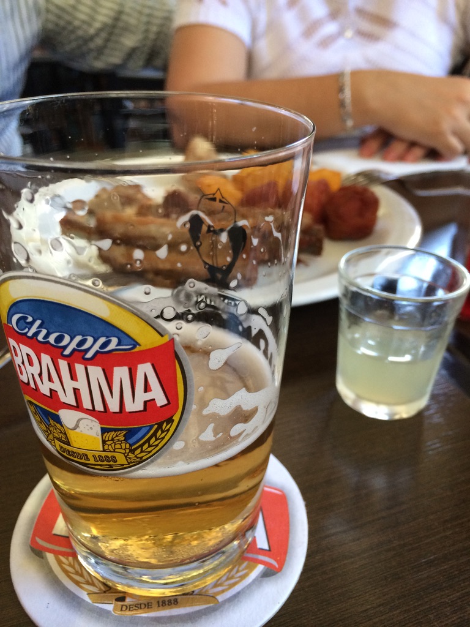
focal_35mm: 30
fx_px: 543
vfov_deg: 60.0
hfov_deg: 46.8
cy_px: 314
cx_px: 235
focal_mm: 4.12
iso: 160
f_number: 2.2
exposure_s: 1/30
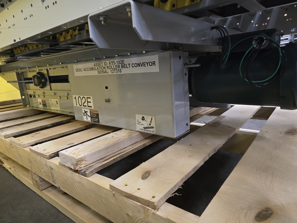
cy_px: 112
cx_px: 148
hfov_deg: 73.9
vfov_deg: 58.9
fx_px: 197
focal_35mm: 23
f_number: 1.7
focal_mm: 6.3
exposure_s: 1/60
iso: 800
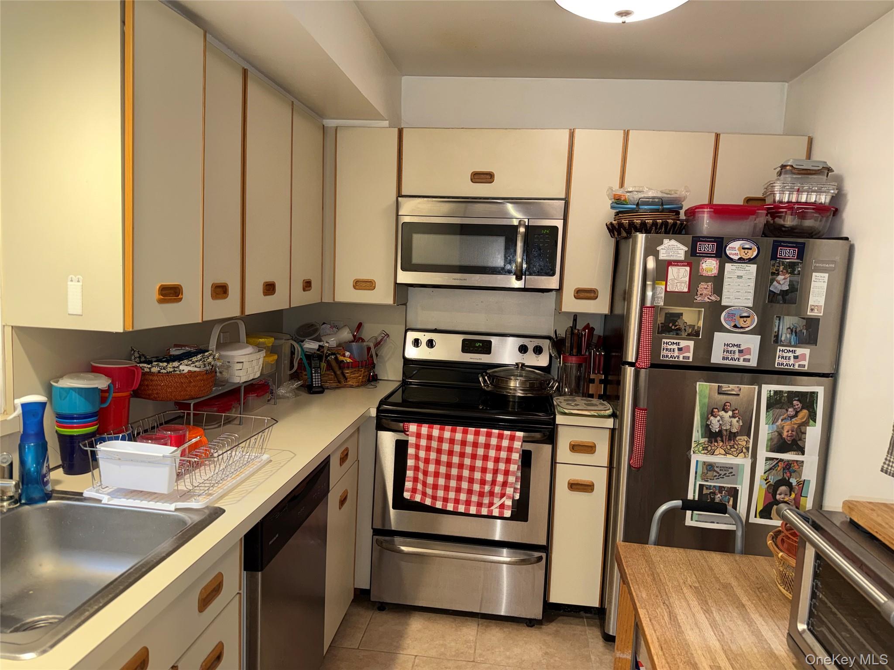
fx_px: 620
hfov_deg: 71.6
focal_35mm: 24
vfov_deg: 56.8
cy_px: 335
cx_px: 447
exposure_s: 1/17
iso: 100
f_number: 1.78
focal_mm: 6.76
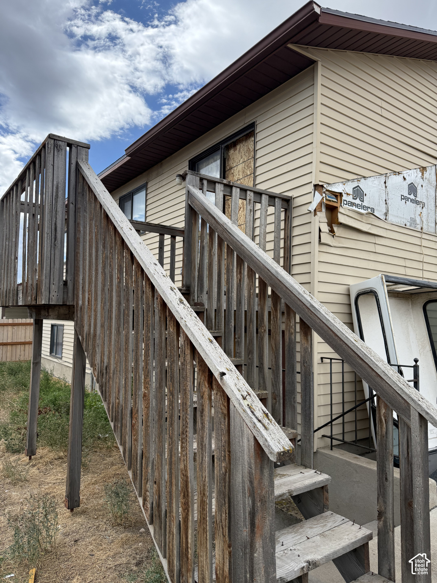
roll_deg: -3.5
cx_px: 218
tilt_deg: +2.9
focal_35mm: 24
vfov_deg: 71.6
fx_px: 404
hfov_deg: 56.8
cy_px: 292
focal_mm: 6.76
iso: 125
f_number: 1.78
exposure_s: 1/3584
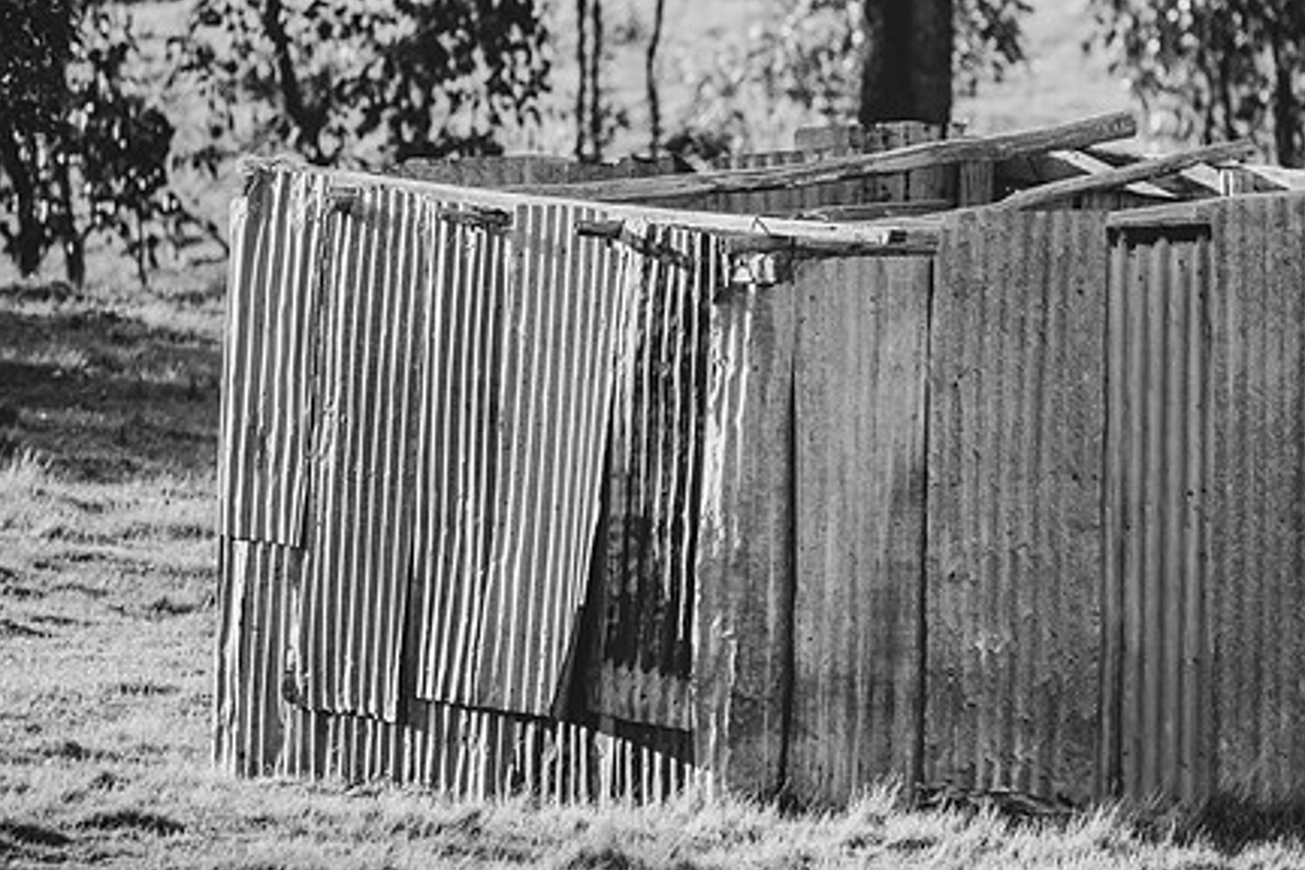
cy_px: 394
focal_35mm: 806
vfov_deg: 1.7
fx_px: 29215
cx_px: 867
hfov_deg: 2.6
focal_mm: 600
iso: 800
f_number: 6.3
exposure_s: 1/500
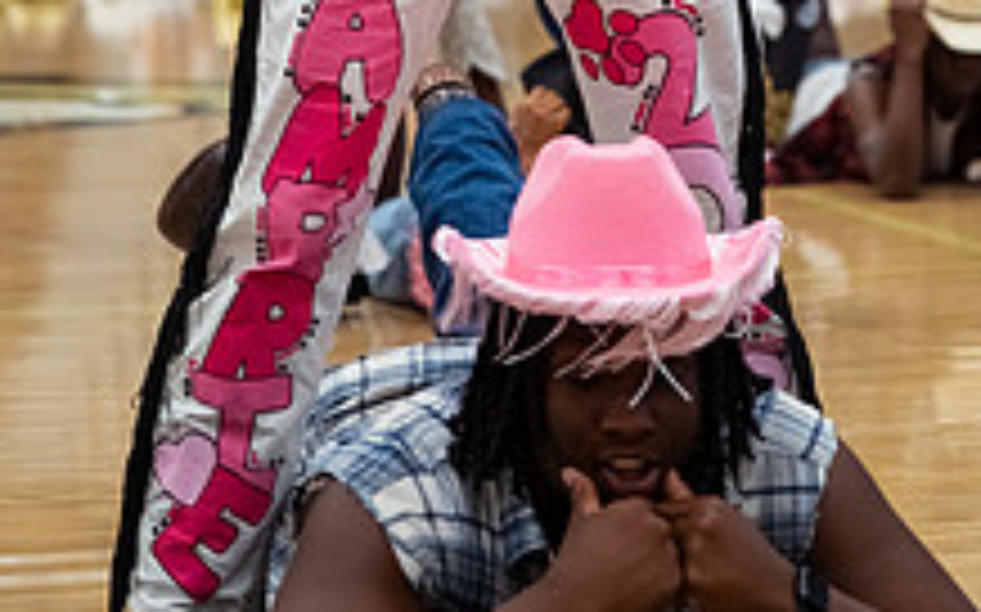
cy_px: -266
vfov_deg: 8.7
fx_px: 3928
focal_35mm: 147
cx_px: 562
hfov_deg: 14.2
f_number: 3.2
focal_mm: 70
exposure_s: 1/1000
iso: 3200
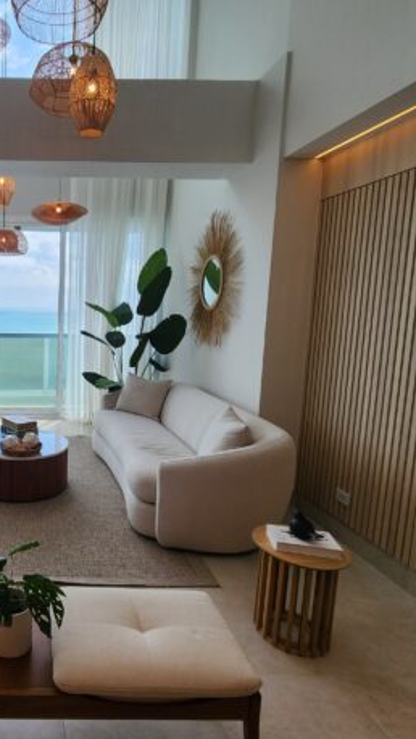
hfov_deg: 46.8
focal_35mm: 21
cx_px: 23
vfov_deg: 83.8
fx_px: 412
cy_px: 346
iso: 50
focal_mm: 2.2
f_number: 2.2
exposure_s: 1/449
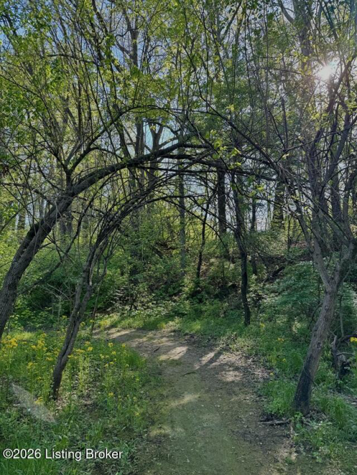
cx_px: 178
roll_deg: +0.5
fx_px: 330
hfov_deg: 56.8
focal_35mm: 24
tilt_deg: +7.5
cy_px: 238
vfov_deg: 71.6
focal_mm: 6.76
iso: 80
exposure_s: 1/439
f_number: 1.78
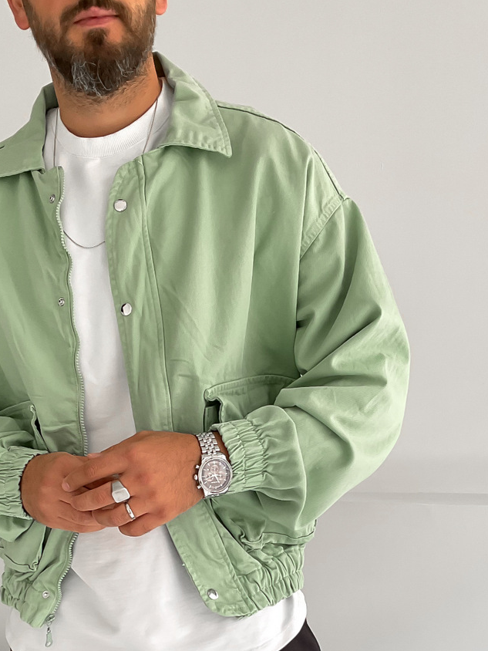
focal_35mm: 55
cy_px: 612
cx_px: 207
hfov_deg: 26.5
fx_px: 1034
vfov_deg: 32.8
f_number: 1.8
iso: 50
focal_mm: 3
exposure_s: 1/120
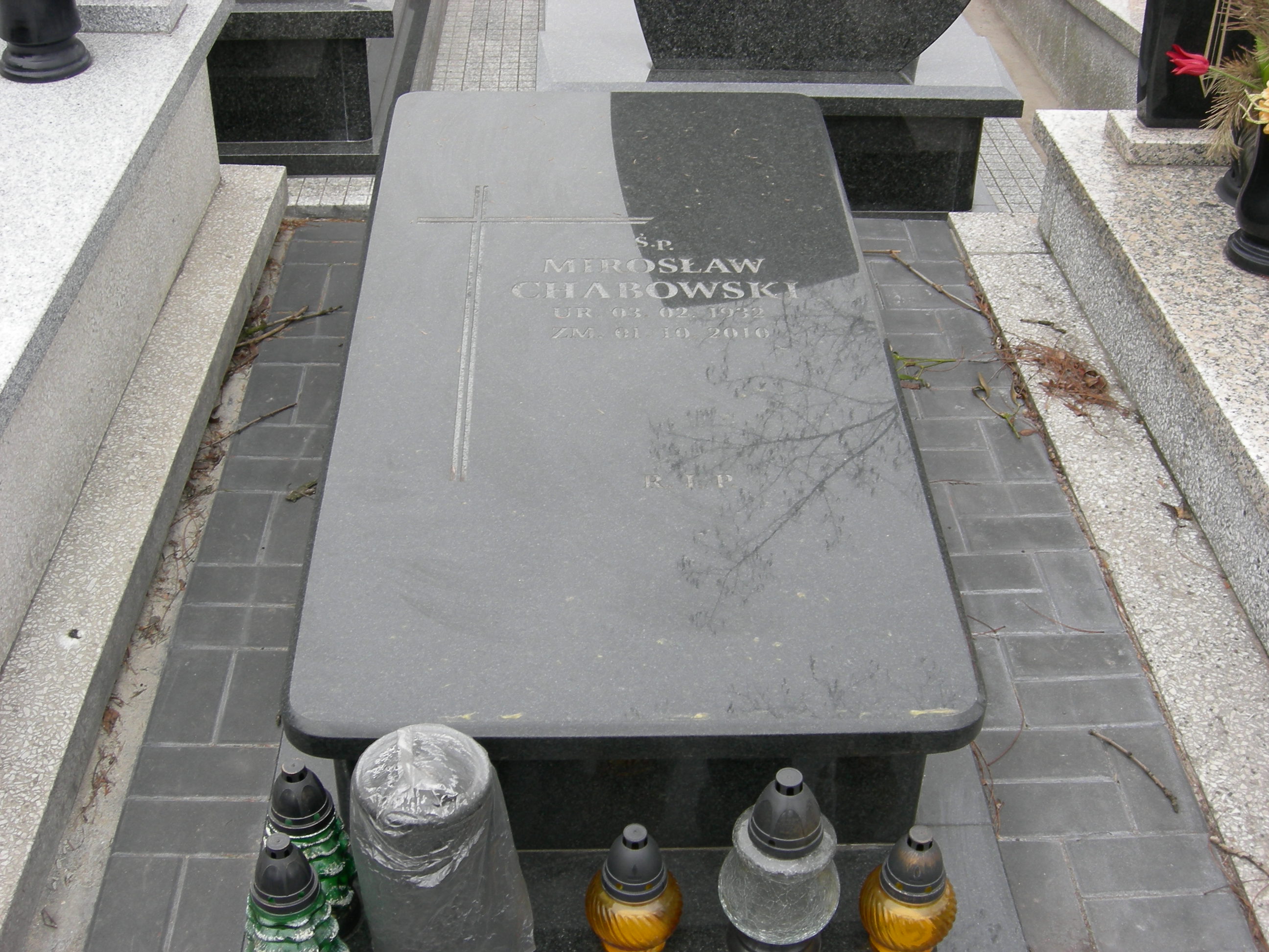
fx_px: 1613
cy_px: 476
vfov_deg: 32.9
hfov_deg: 42.9
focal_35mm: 44
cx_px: 634
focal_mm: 9.1
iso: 64
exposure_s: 1/74
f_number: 4.1
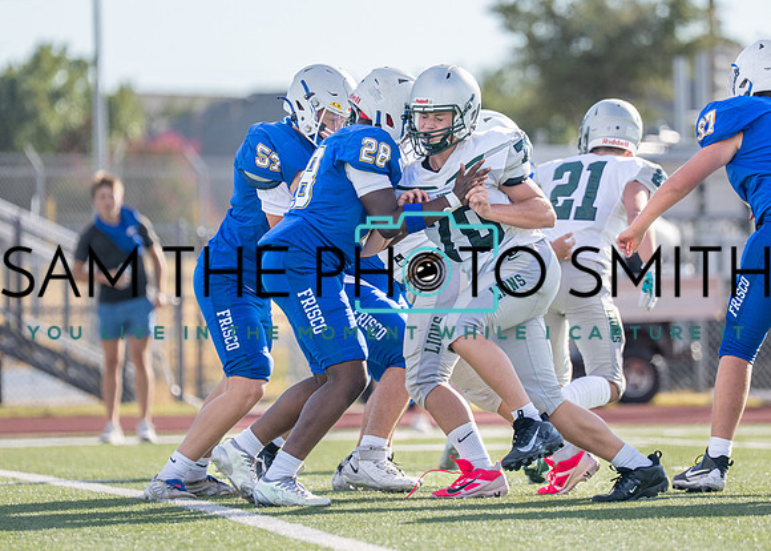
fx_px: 7842
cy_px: 215
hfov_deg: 5.6
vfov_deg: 4.0
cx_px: 475
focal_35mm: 358
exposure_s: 1/2000
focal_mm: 200
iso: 100
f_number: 2.8
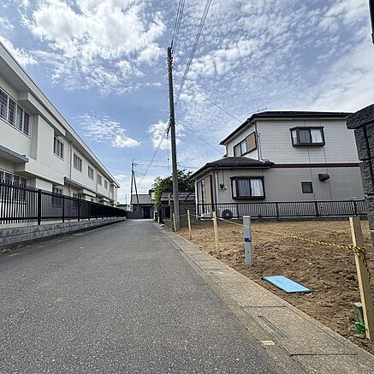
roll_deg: +2.0
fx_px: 208
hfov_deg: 82.4
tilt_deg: +8.0
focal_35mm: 17
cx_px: 140
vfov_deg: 84.0
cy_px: 189
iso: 40
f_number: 2.2
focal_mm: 2.22
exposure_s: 1/1370
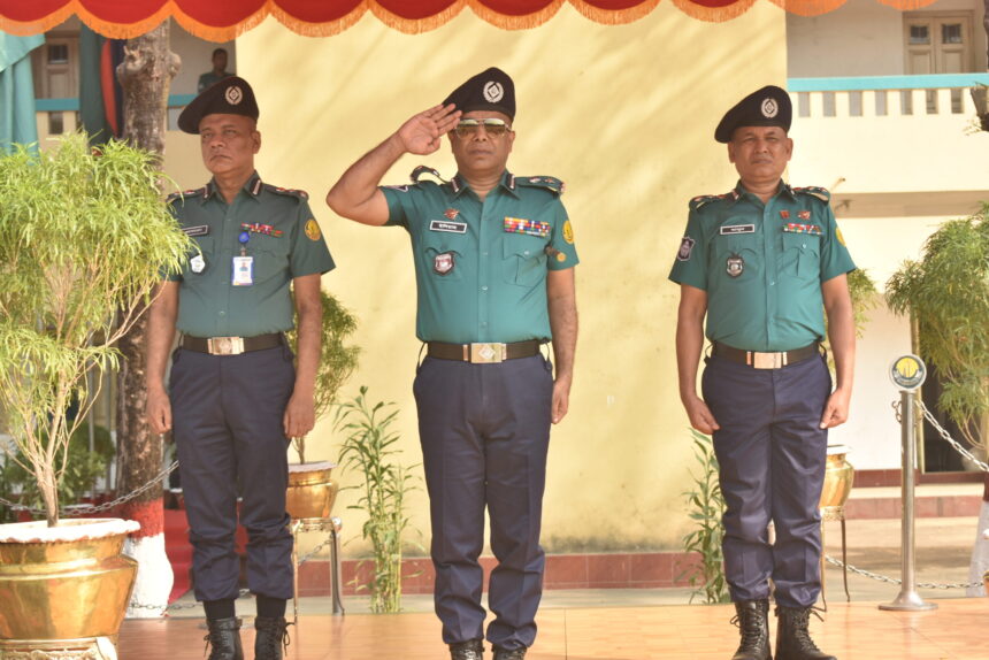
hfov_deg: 28.1
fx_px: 1979
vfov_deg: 18.9
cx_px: 494
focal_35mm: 72
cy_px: 330
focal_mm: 48
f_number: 5.6
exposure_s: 1/100
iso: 100
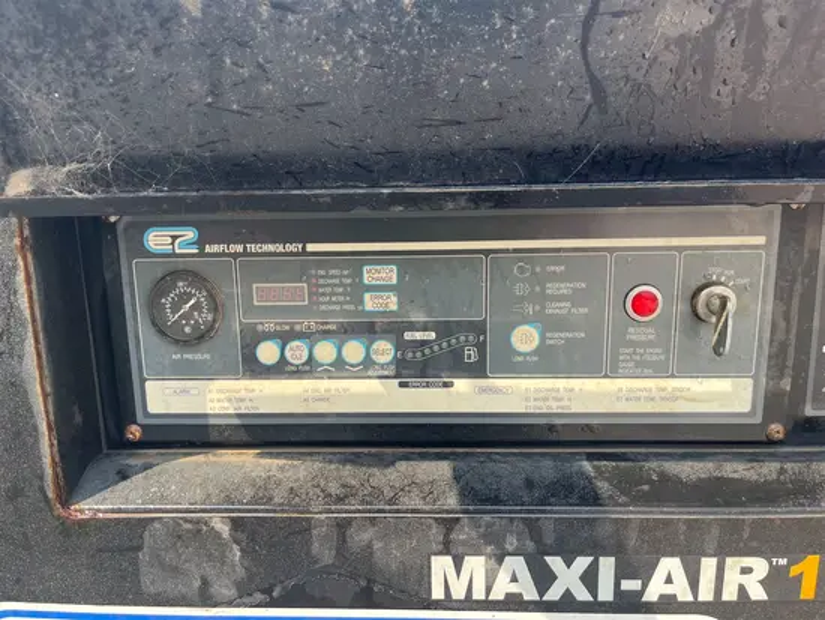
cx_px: 412
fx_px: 620
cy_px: 310
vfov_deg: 53.1
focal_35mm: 26
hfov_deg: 67.3
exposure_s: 1/550
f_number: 1.6
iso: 50
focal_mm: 5.1
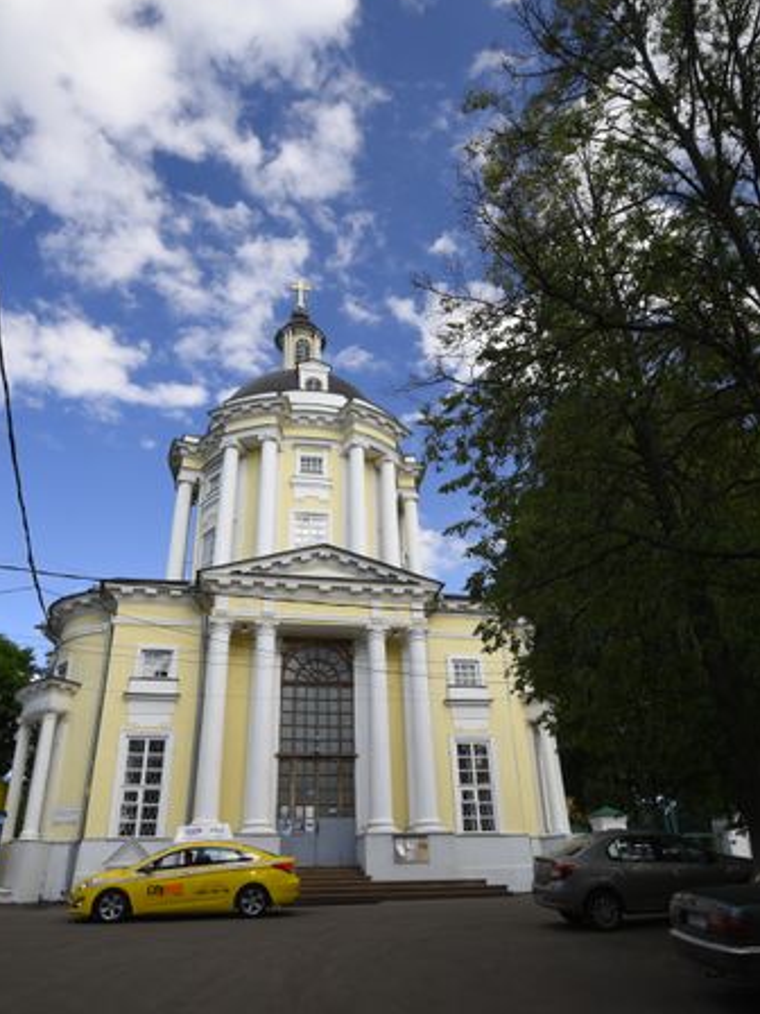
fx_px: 703
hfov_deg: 56.8
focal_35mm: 24
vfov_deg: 71.6
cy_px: 491
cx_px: 366
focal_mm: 16
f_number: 4
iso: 200
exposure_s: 1/640
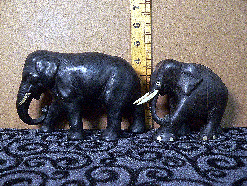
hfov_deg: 51.4
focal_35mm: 36
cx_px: 124
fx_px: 257
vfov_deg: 39.7
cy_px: 93
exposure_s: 1/15
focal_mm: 6
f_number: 2.8
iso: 400
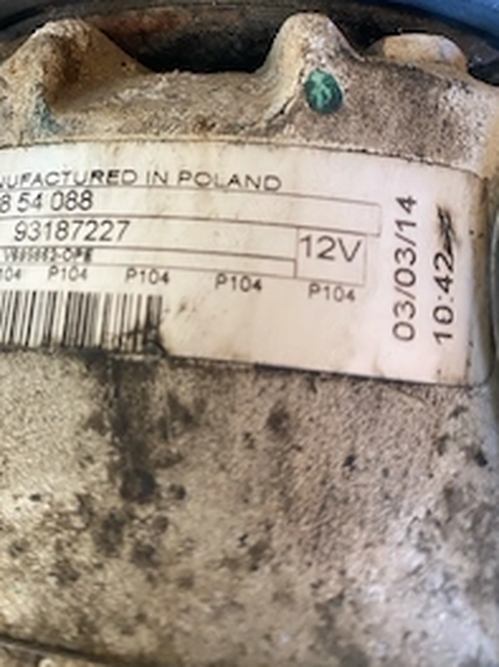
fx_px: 731
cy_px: 238
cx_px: 122
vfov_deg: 48.4
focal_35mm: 38
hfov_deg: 36.8
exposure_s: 1/95
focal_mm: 4.25
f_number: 1.8
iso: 125
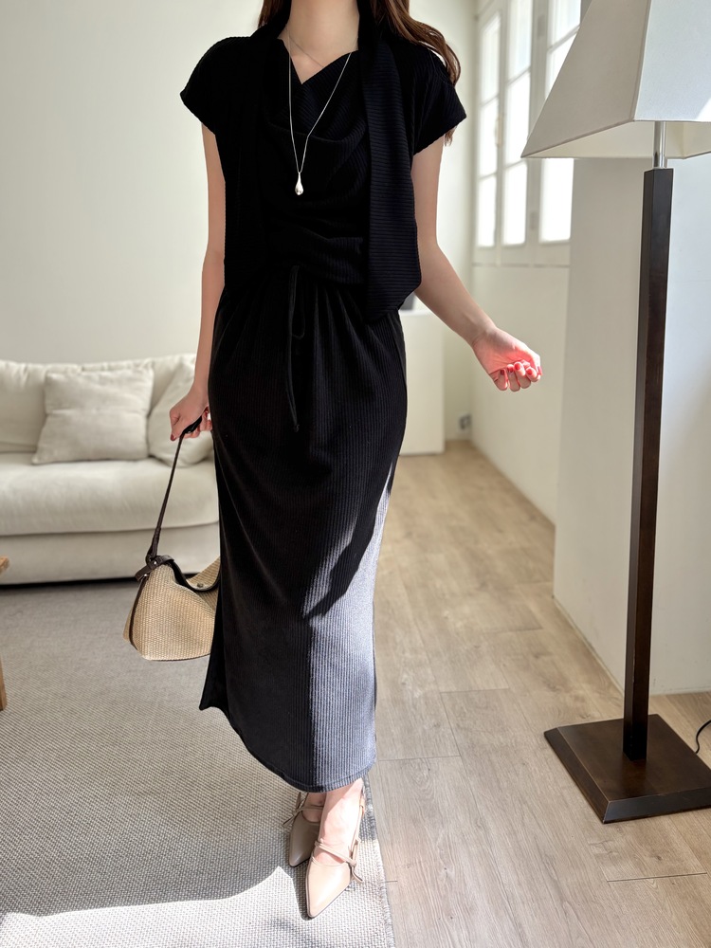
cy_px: 474
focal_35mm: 26
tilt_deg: -14.0
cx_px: 356
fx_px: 712
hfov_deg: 53.1
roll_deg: +0.9
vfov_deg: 67.3
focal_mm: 5.96
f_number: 1.6
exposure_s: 1/122
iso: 50
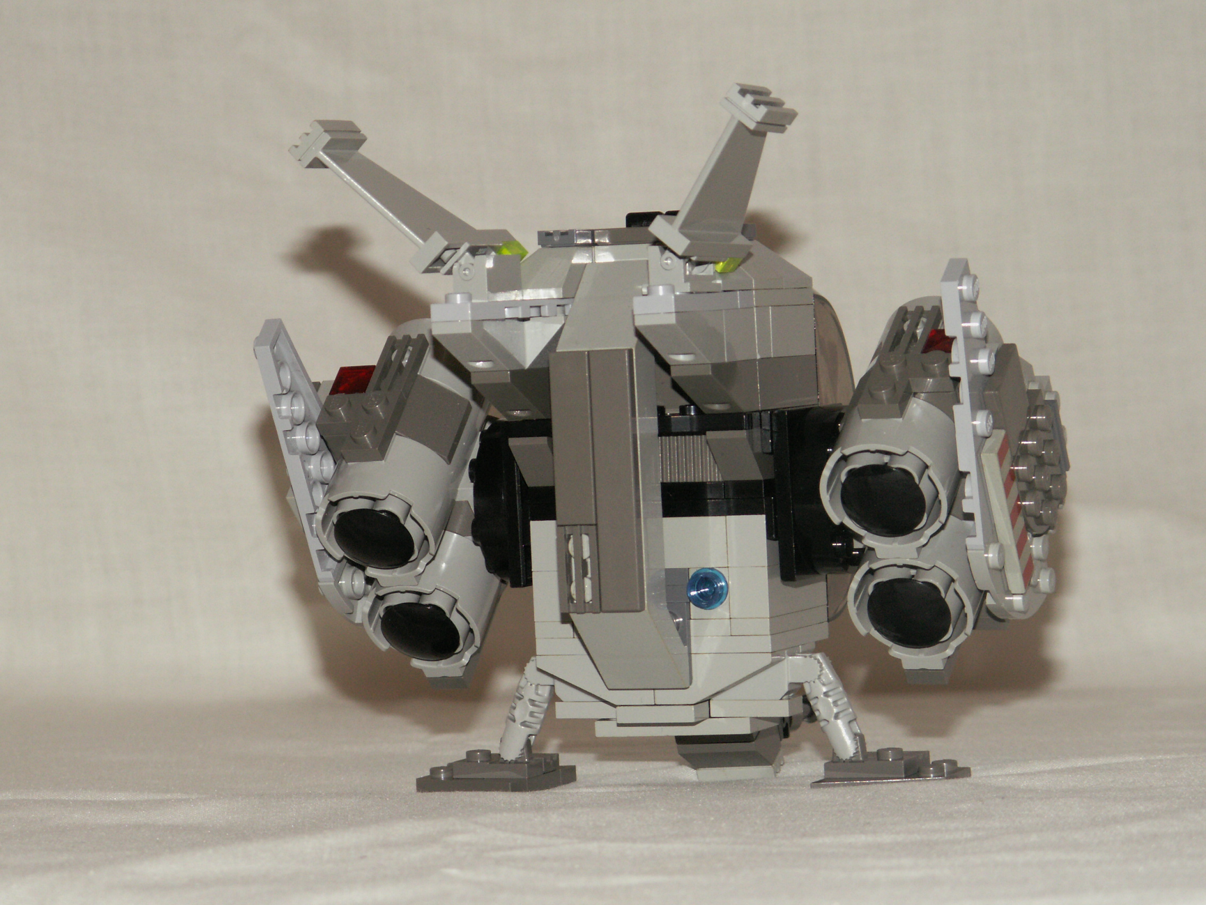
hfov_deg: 15.8
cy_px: 452
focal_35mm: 125
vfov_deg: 11.9
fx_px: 4355
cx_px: 603
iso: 160
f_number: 4
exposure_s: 1/40
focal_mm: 20.43
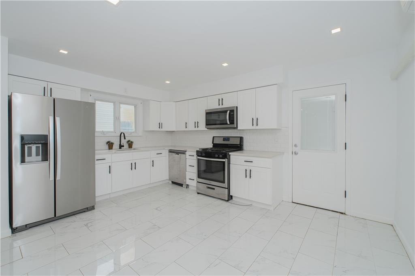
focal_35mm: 15
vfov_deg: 77.3
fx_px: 173
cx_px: 208
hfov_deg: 100.4
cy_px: 138
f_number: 8
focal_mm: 10
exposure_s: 1/60
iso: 320
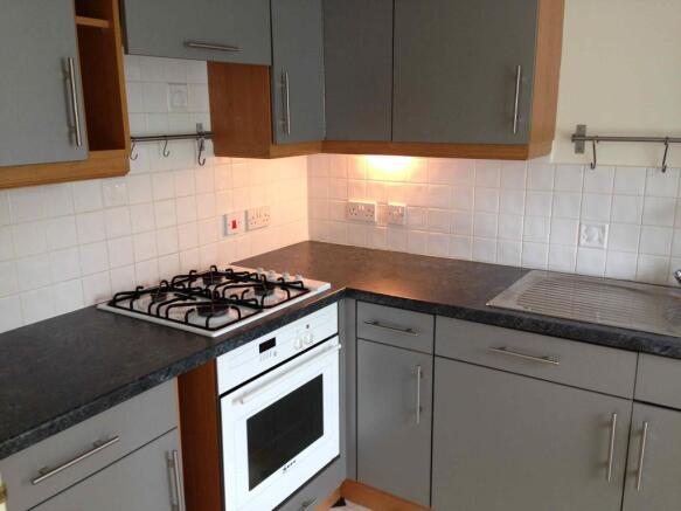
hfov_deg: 55.4
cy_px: 256
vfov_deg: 42.9
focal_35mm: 33
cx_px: 340
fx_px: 649
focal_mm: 4.13
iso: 64
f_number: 2.4
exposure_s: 1/20
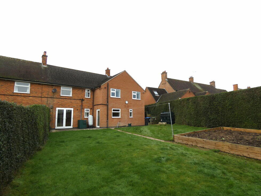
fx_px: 151
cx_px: 130
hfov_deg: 81.8
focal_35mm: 20
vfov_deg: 66.0
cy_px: 98
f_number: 2.8
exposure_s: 1/320
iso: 80
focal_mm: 3.6
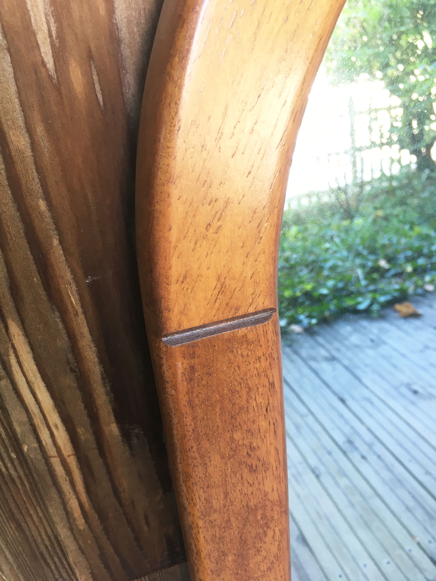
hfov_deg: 48.2
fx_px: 487
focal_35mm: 29
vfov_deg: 61.7
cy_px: 290
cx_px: 218
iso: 64
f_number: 2.2
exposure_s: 1/33
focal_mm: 4.15
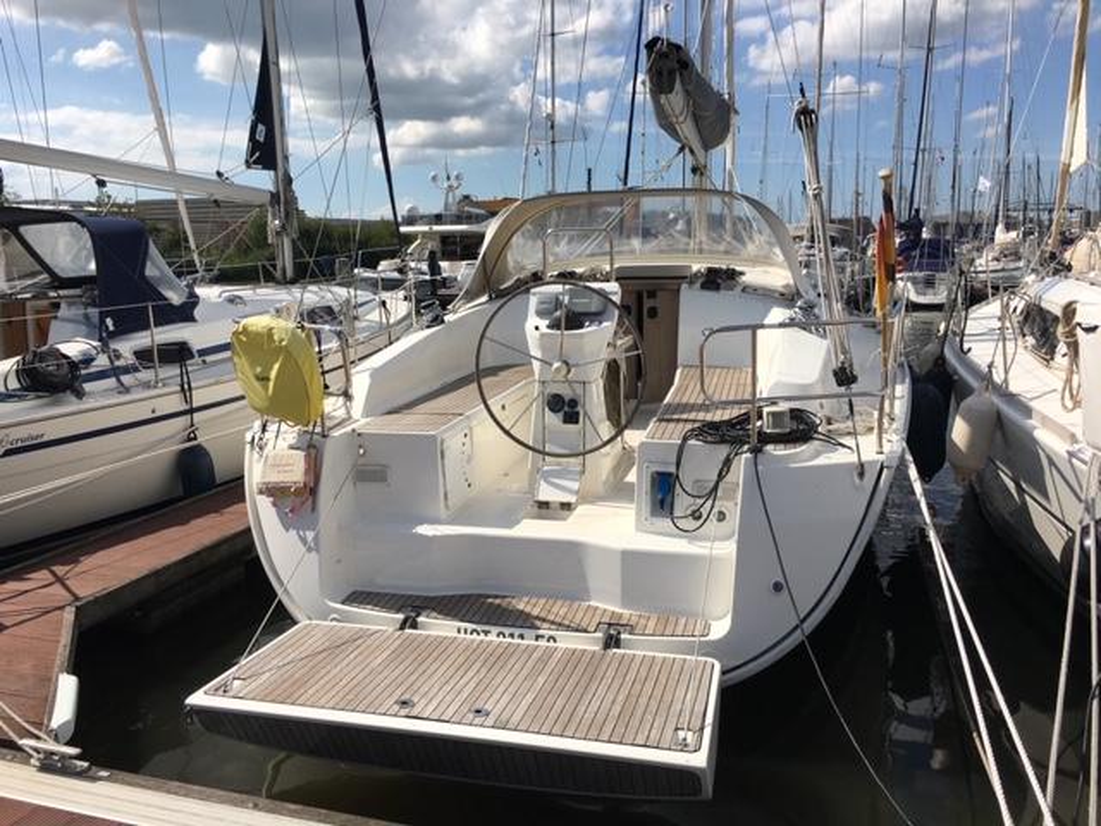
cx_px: 550
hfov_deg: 61.7
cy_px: 413
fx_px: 922
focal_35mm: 29
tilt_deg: -9.4
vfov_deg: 48.2
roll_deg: -0.7
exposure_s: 1/2849
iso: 25
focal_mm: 4.15
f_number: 2.2
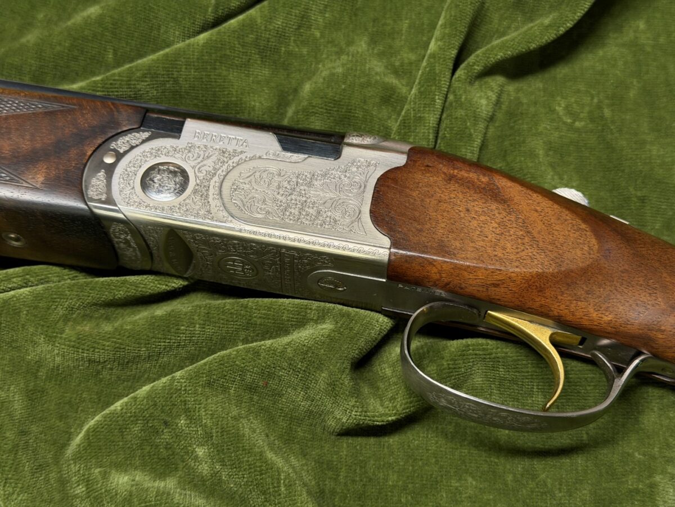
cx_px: 338
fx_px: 936
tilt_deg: -69.0
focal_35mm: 48
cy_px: 254
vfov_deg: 30.3
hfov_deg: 39.7
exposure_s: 1/33
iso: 400
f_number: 1.78
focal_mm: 6.76
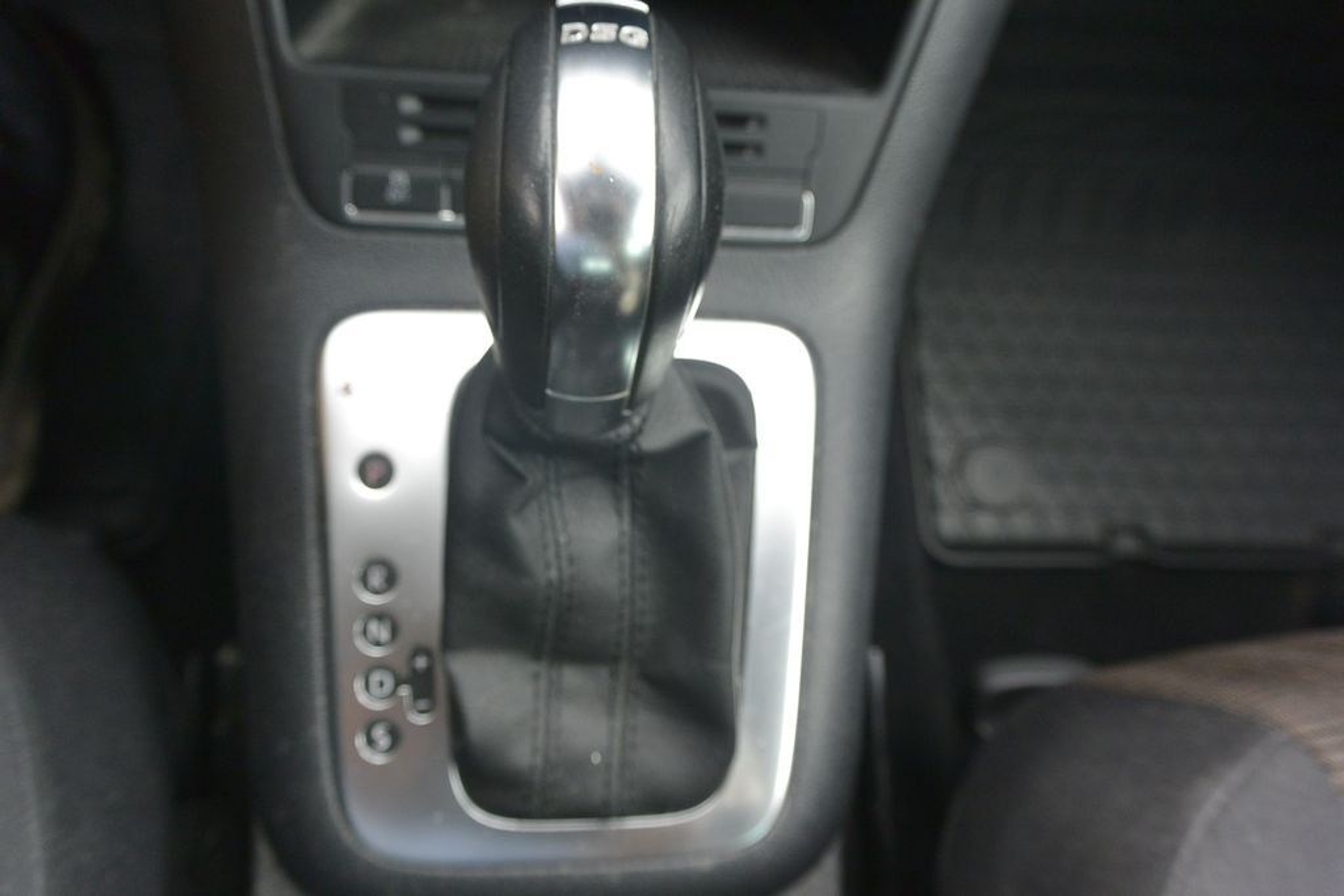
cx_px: 672
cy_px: 448
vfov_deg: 43.6
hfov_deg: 61.9
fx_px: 1120
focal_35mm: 30
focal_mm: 11.4
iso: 200
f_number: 3.5
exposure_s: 1/200
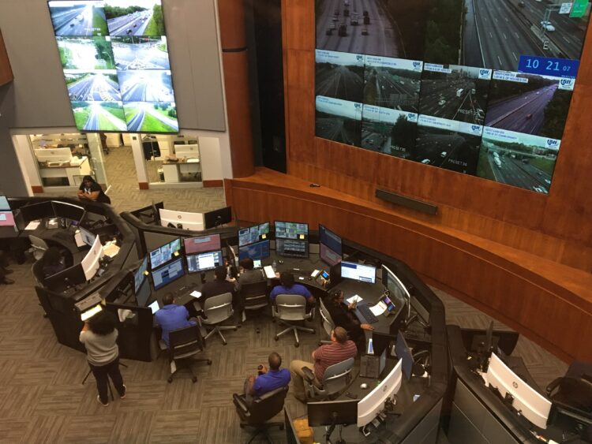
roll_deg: +1.3
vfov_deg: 48.3
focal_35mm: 29
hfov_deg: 61.6
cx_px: 296
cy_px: 222
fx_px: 496
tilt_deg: -26.8
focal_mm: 4.15
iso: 200
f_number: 2.2
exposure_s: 1/30
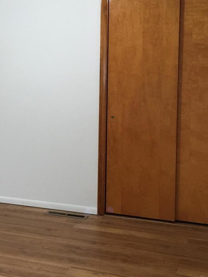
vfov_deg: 30.0
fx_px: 513
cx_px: 36
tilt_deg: -3.2
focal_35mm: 64
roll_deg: +0.3
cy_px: 89
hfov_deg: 22.6
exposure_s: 1/15
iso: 50
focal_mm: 4.15
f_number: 2.2
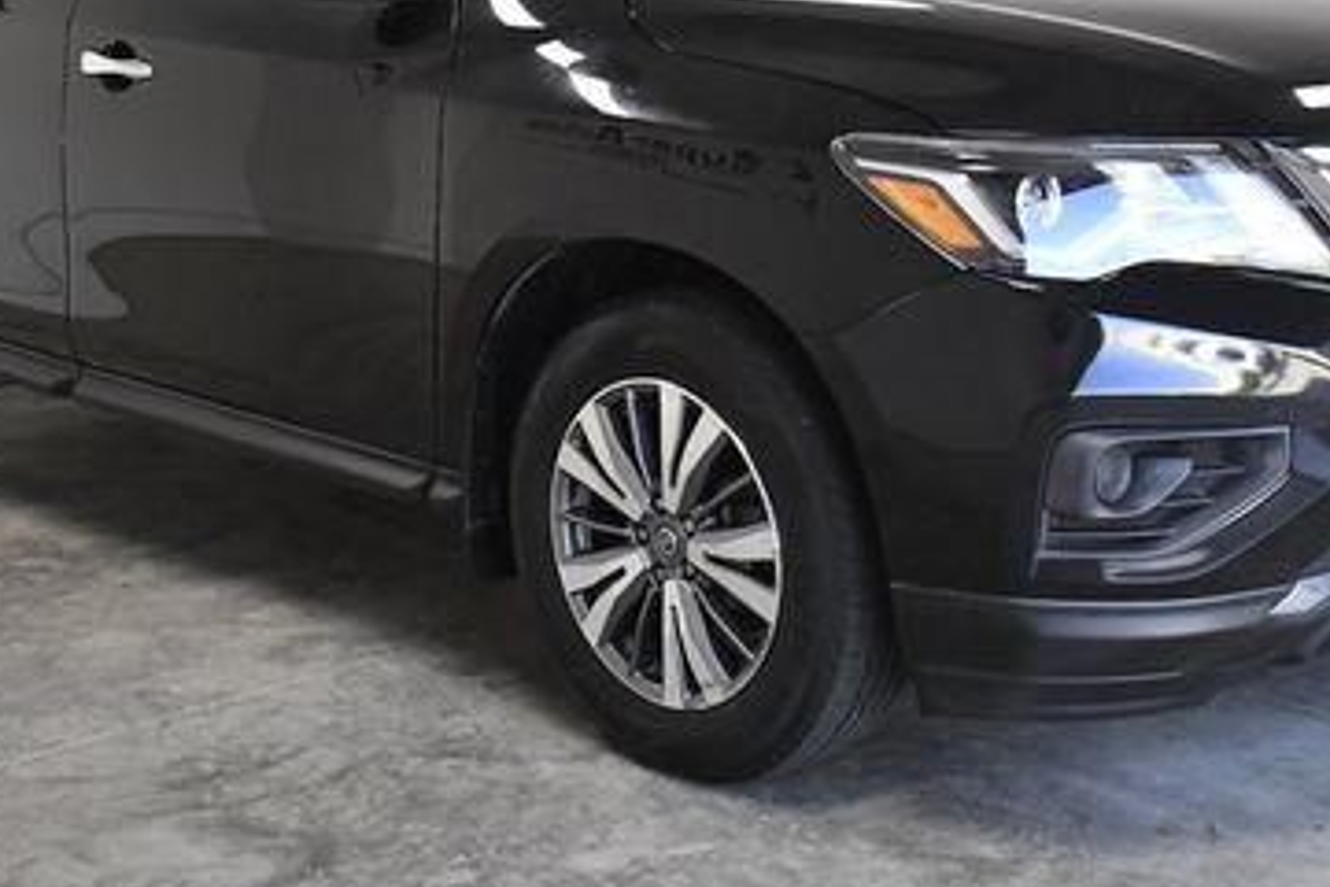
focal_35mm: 64
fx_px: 2364
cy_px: 135
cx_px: 683
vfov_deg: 20.9
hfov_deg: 31.4
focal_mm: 24
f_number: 3.8
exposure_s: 1/1250
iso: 2500
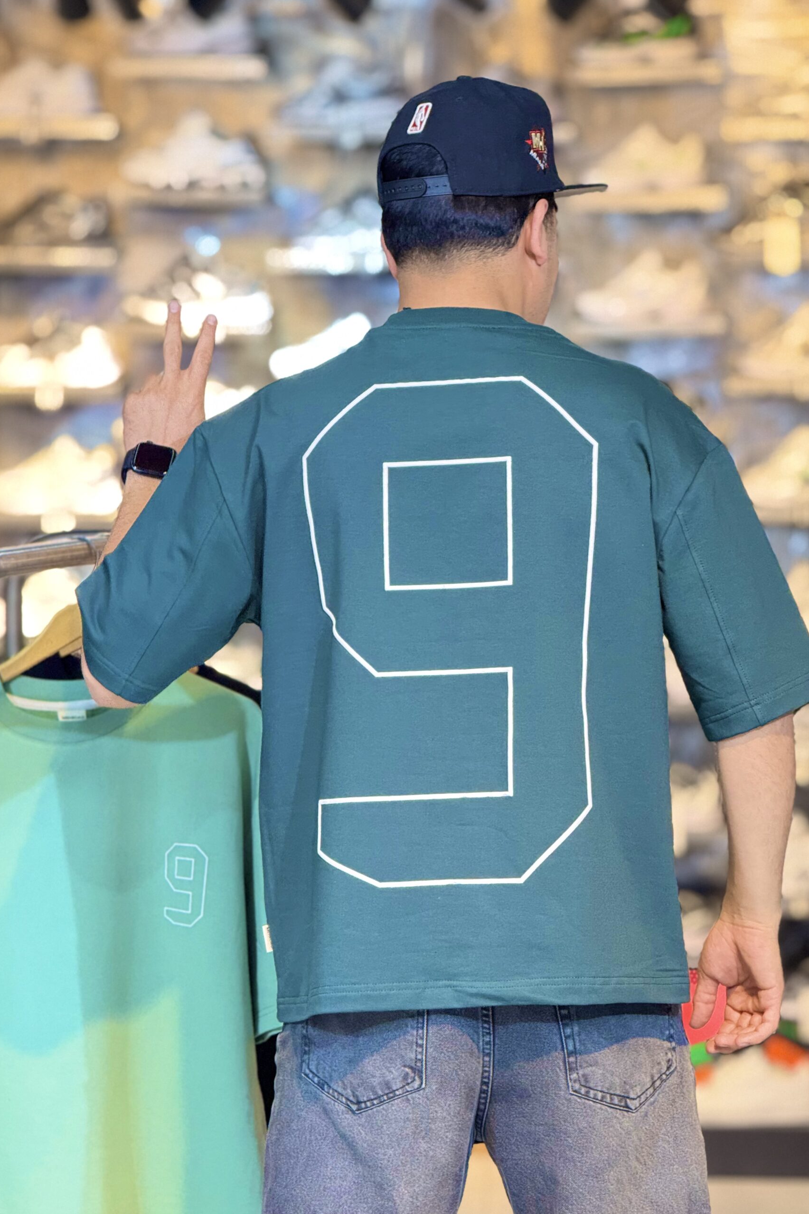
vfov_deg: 16.4
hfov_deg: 11.0
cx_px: 437
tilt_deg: -3.2
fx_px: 4213
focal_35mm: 125
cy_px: 607
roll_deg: +0.1
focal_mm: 15.66
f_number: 2.8
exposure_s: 1/100
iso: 500
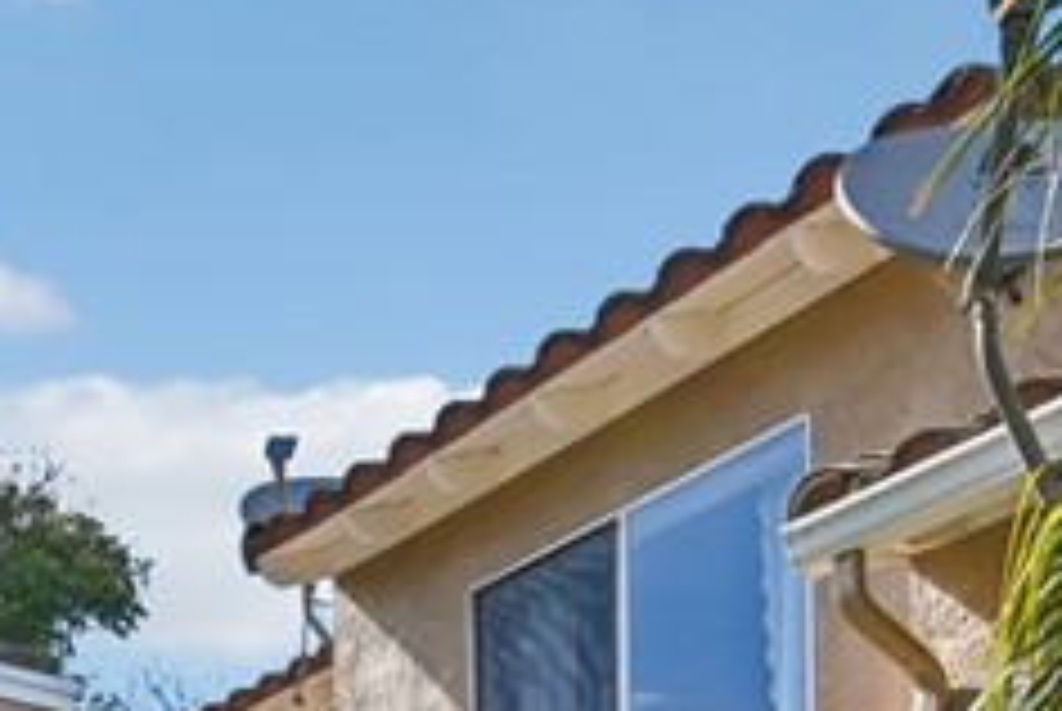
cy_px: 1114
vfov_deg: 21.3
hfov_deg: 36.8
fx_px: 1536
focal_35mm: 52
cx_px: 212
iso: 250
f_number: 22
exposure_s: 1/40
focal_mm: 12
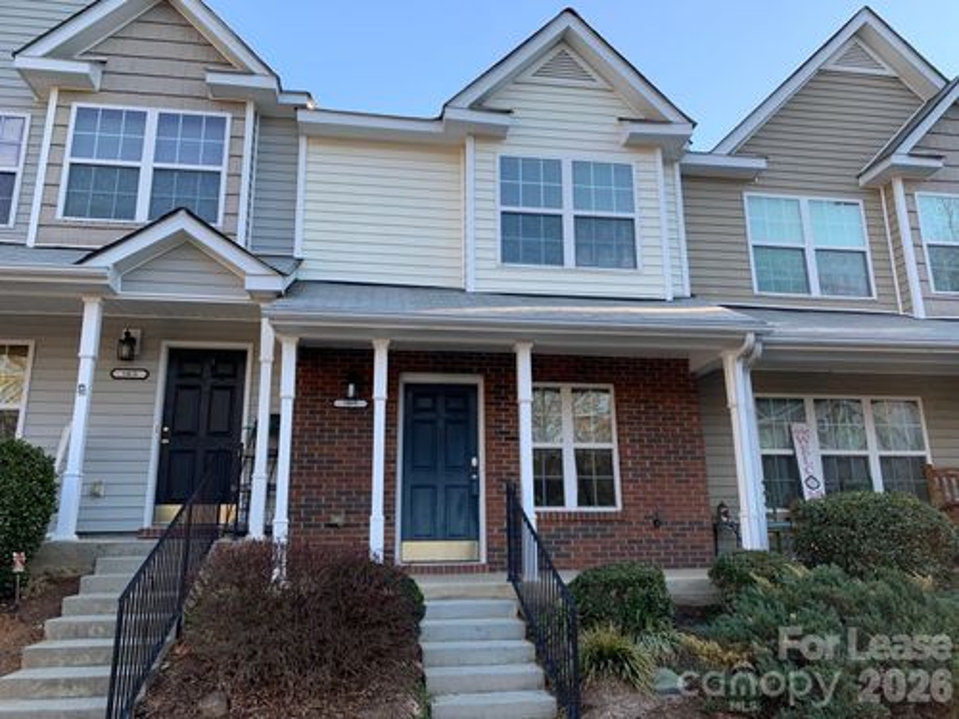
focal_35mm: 26
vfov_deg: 53.1
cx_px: 480
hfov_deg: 67.3
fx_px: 720
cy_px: 360
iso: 25
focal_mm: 4.25
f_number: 1.8
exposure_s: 1/156
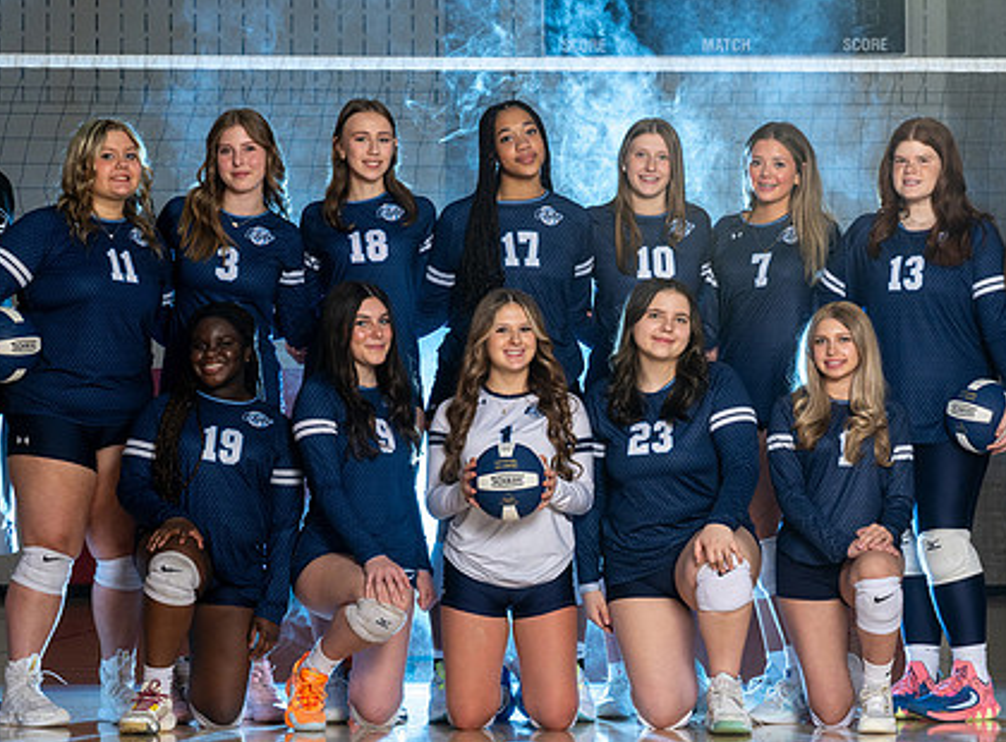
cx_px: 590
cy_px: 419
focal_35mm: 117
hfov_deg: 16.9
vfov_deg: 12.5
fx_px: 3381
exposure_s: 1/125
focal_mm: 70
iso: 400
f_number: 9
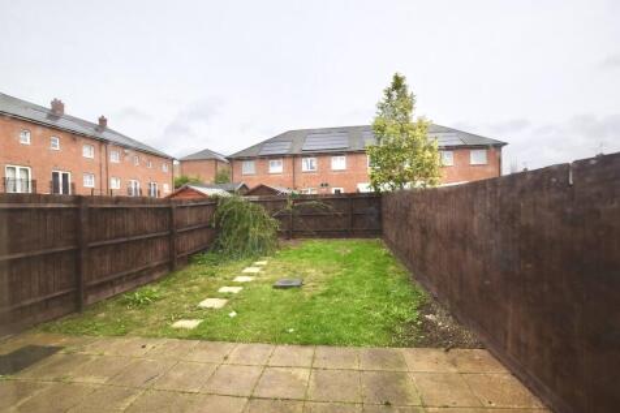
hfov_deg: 100.4
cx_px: 310
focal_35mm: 15
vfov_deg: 77.3
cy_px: 206
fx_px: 258
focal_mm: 10
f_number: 8
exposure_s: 1/250
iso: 200
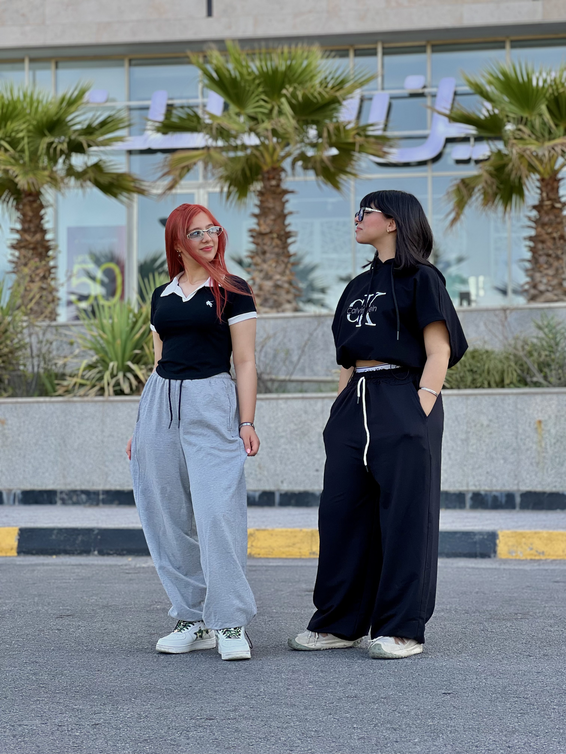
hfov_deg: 19.1
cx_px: 283
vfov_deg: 25.3
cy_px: 377
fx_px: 1679
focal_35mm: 77
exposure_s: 1/121
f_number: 2.8
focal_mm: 9
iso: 40
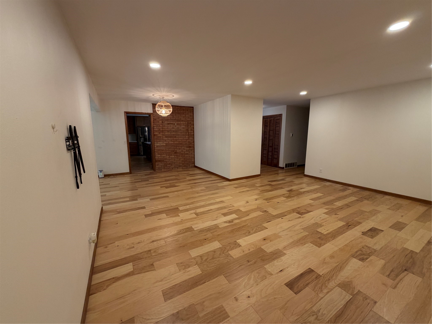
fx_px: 175
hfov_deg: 102.1
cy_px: 162
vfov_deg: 85.7
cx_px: 216
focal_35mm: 14
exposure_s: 1/60
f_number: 2.2
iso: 200
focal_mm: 2.22
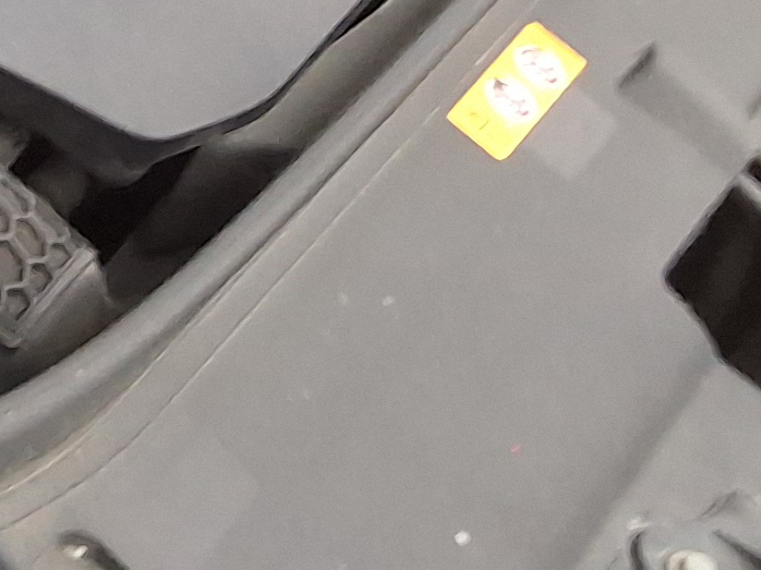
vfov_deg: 10.5
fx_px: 2879
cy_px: -521
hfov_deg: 13.3
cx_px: -689
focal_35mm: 131
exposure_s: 1/40
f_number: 1.9
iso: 125
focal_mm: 2.91
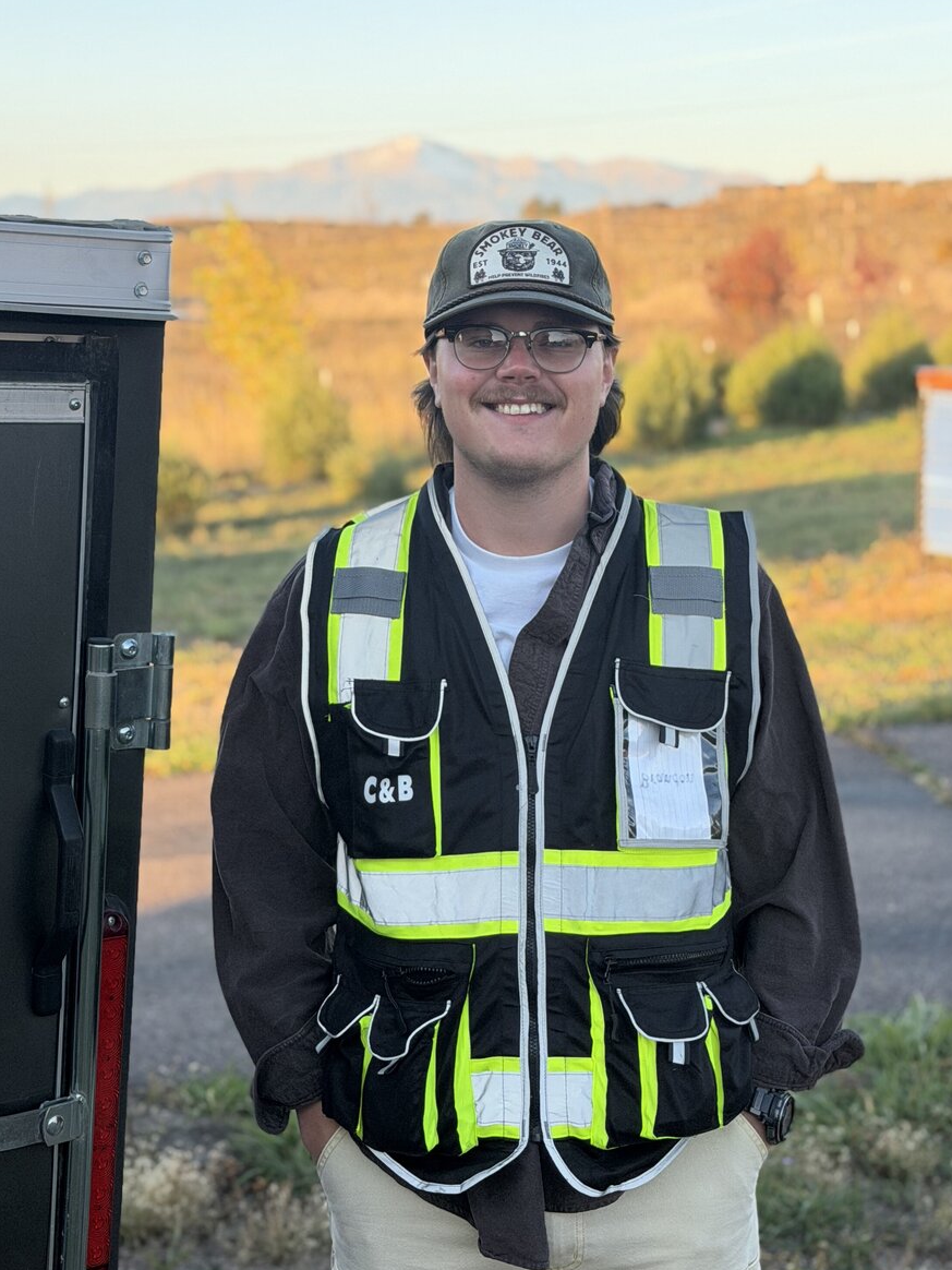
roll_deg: -0.1
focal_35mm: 66
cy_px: 600
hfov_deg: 22.2
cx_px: 442
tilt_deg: -7.2
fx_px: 2420
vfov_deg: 29.4
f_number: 1.78
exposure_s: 1/712
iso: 80
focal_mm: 6.76
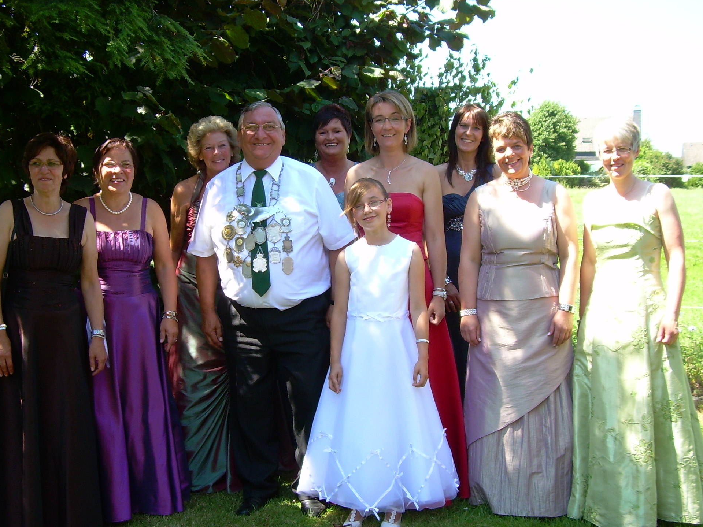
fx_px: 914
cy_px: 244
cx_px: 321
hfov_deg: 42.0
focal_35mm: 45
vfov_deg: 32.2
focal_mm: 6.3
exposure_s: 1/177
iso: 50
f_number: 2.8
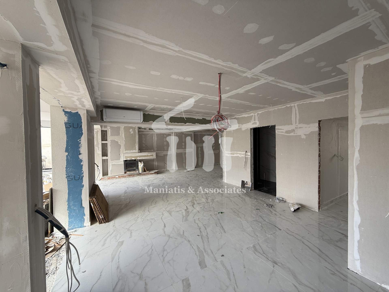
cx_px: 194
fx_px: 157
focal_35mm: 14
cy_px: 146
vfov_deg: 85.7
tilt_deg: -0.5
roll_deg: +0.6
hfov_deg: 102.1
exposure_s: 1/99
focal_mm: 2.22
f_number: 2.2
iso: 50
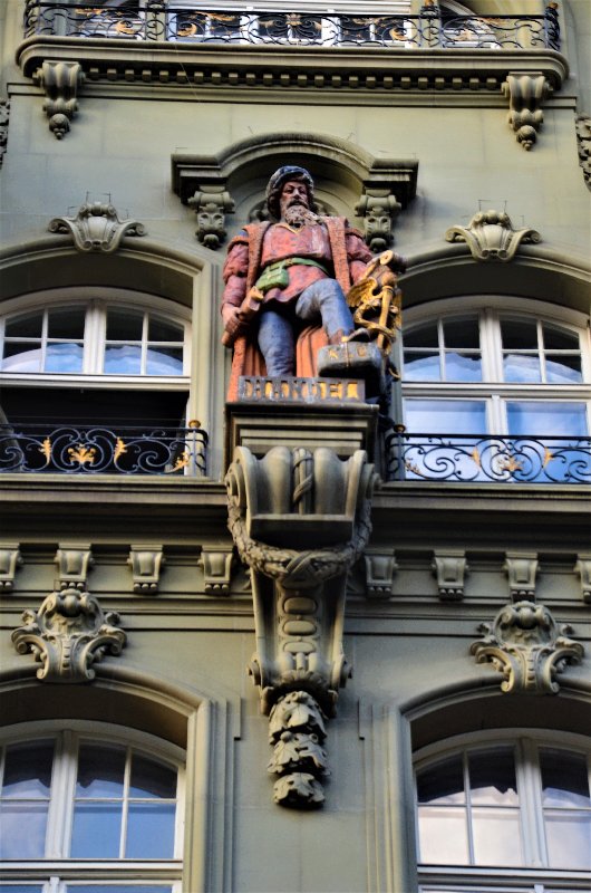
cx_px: 296
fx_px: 3153
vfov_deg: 16.1
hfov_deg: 10.7
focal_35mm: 128
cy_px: 446
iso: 400
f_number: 7.1
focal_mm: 85
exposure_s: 1/25
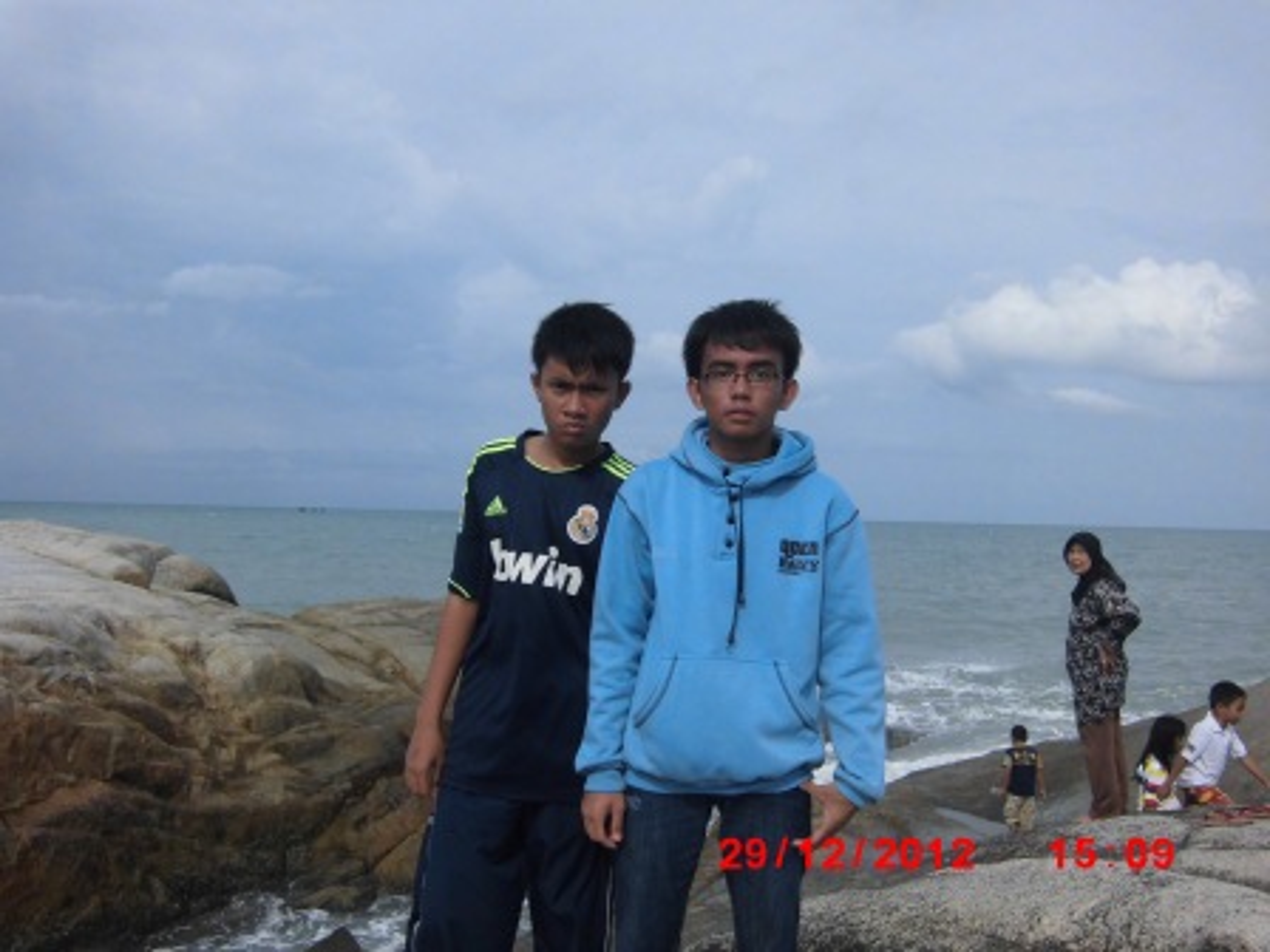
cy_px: 476
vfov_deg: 39.7
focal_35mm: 36
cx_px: 635
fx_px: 1321
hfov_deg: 51.4
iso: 100
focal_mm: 6.4
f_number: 8.8
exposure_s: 1/250
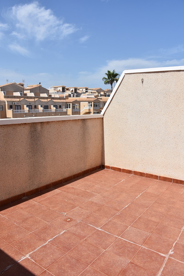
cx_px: 92
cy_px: 138
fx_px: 207
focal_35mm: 27
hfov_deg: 47.9
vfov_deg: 67.4
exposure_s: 1/500
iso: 125
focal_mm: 18
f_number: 8
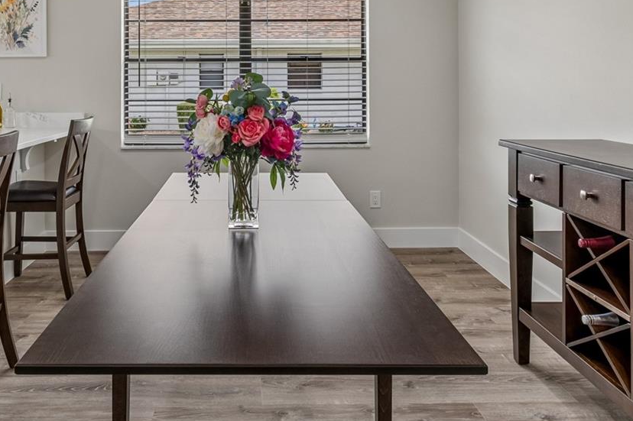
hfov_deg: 63.1
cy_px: 92
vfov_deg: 43.1
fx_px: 510
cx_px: 250
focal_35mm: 29
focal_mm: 10
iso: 100
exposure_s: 1/20
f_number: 7.1
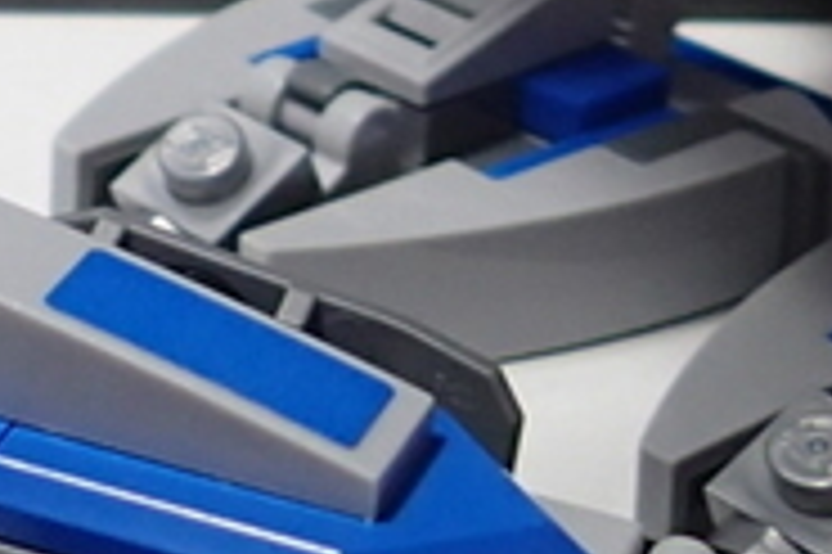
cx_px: -513
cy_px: -779
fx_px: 3902
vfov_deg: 7.6
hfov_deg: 11.5
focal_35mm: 169
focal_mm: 4.5
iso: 160
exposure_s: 1/60
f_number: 2
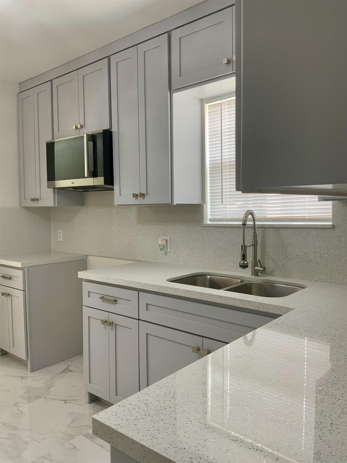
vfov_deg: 61.7
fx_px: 388
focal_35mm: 29
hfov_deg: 48.2
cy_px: 232
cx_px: 174
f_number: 1.8
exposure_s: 1/60
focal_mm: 3
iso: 50
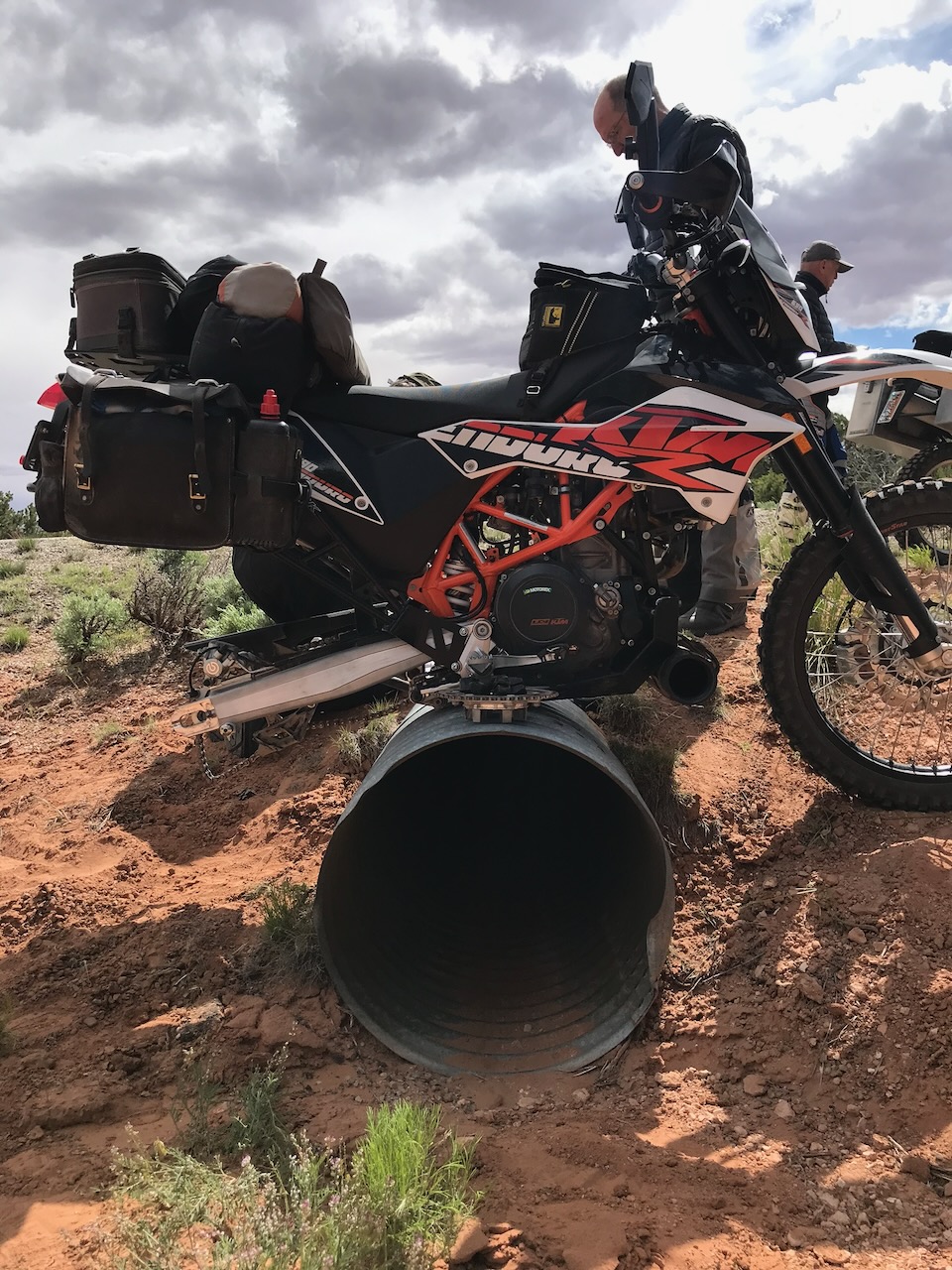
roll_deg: +3.6
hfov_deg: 49.7
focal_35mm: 28
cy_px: 635
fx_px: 1027
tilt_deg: -5.3
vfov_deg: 63.4
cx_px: 476
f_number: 1.8
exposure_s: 1/2817
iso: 20
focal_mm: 3.99
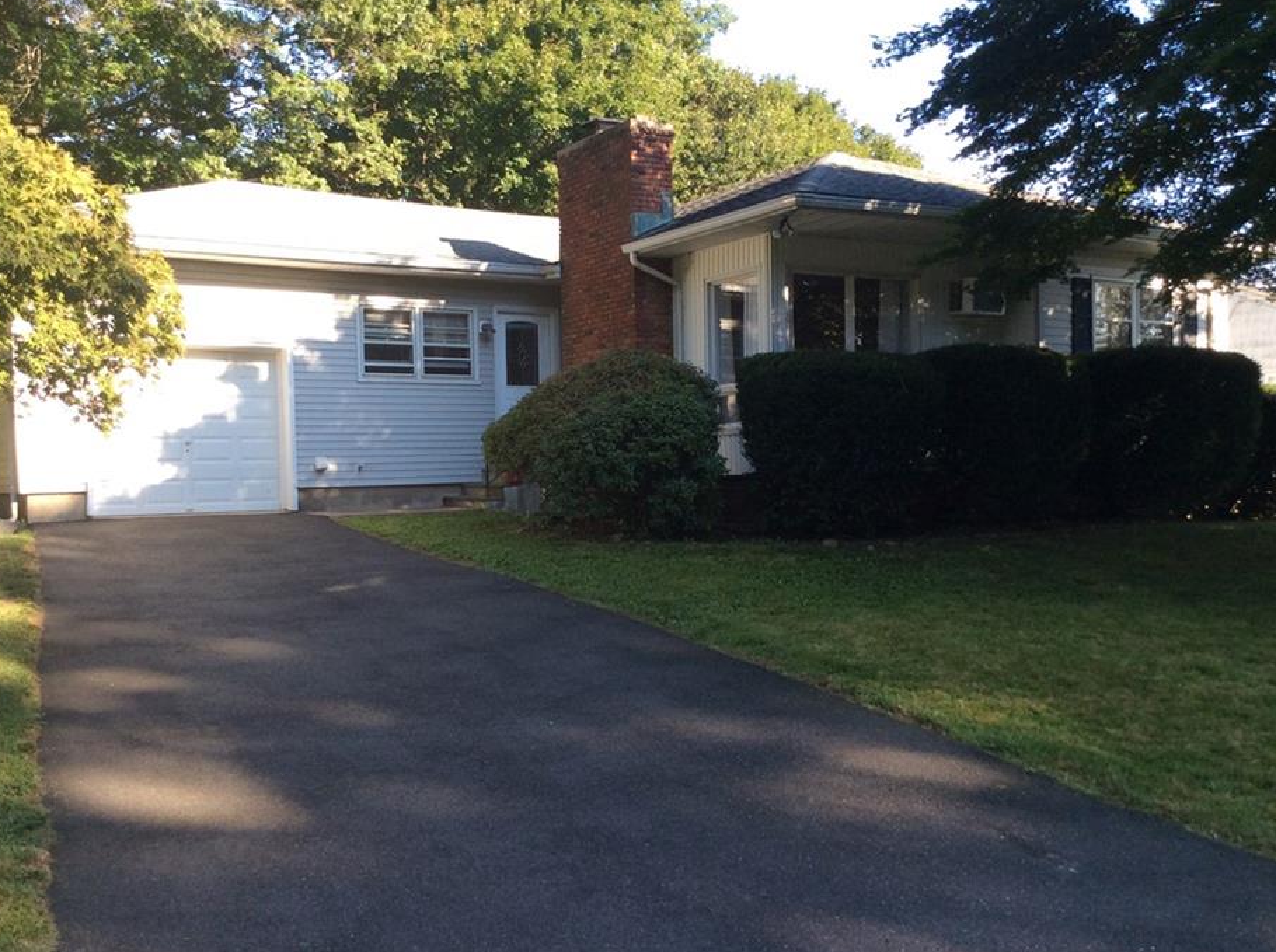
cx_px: 607
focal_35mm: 36
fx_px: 1325
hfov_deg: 51.4
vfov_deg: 39.5
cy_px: 513
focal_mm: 3.3
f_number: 2.4
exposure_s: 1/229
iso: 32
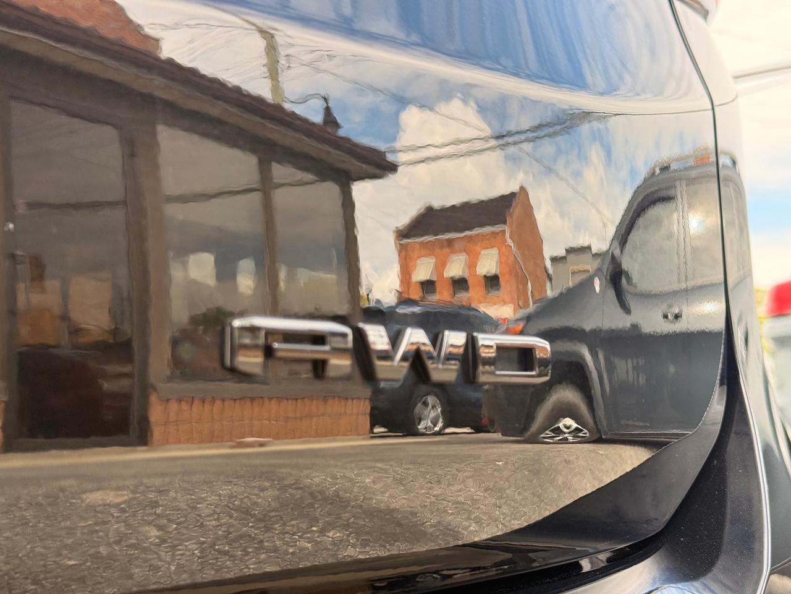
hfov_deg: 39.7
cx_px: 396
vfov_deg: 30.3
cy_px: 297
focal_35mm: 48
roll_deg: +1.8
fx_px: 1097
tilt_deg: +7.0
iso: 80
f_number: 1.78
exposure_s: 1/442
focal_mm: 6.76
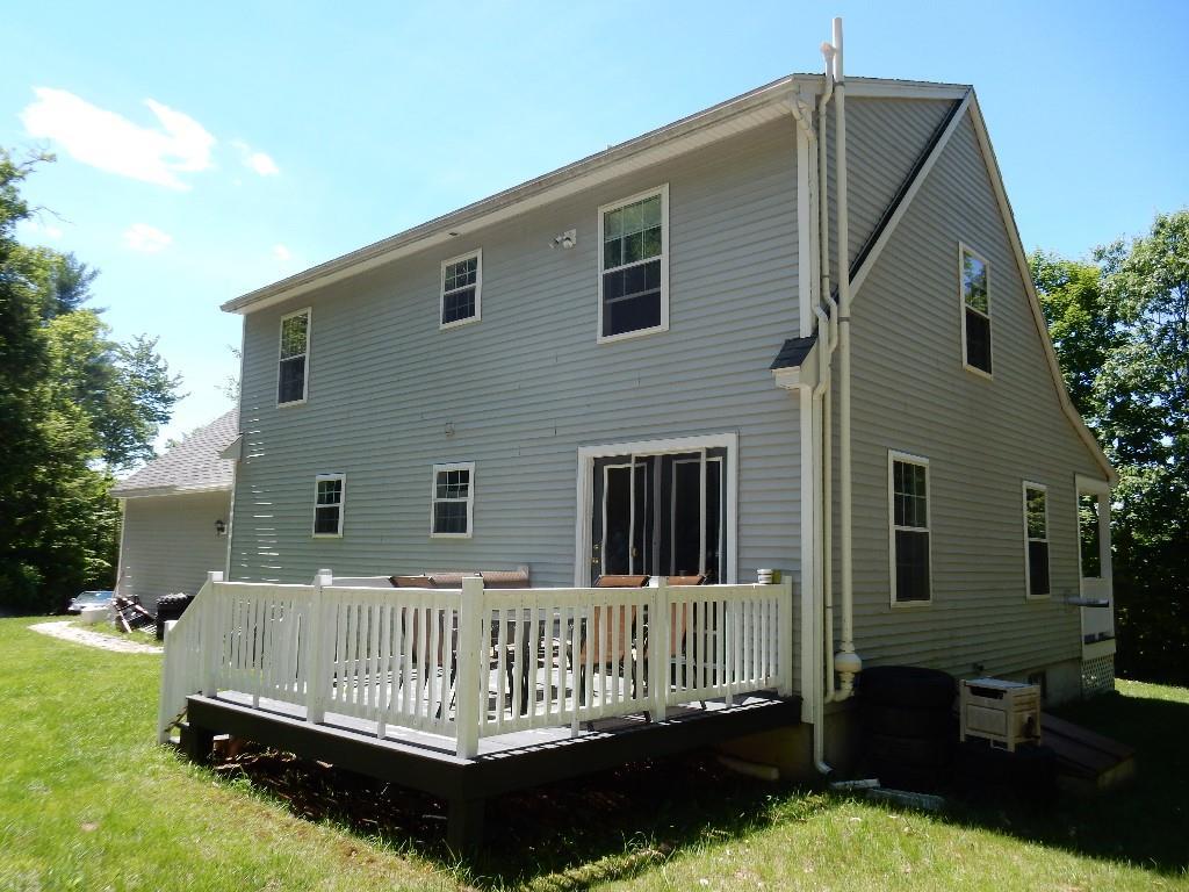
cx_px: 594
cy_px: 446
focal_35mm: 25
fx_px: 859
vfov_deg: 54.9
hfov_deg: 69.4
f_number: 3.7
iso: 125
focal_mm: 4.5
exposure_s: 1/500
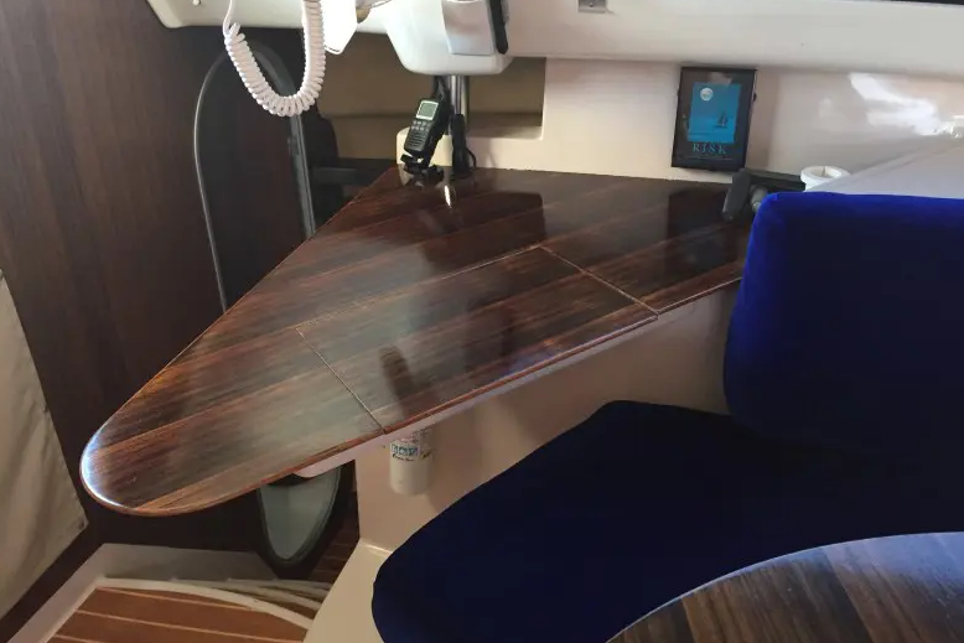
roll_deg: +0.2
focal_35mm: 31
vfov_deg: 42.3
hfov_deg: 60.3
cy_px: 295
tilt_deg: -26.0
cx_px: 484
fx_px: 830
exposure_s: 1/30
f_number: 2.2
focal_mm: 4.15
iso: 160
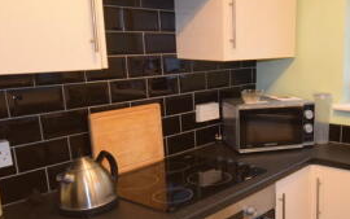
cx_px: 266
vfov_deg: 30.0
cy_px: 144
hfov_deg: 44.8
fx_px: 407
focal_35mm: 43
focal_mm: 11.5
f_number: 4.5
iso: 800
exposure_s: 1/80
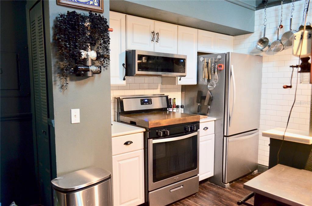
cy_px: 103
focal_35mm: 27
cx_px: 156
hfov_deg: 67.5
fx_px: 233
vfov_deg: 47.7
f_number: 3.5
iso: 1100
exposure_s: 1/30
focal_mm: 18
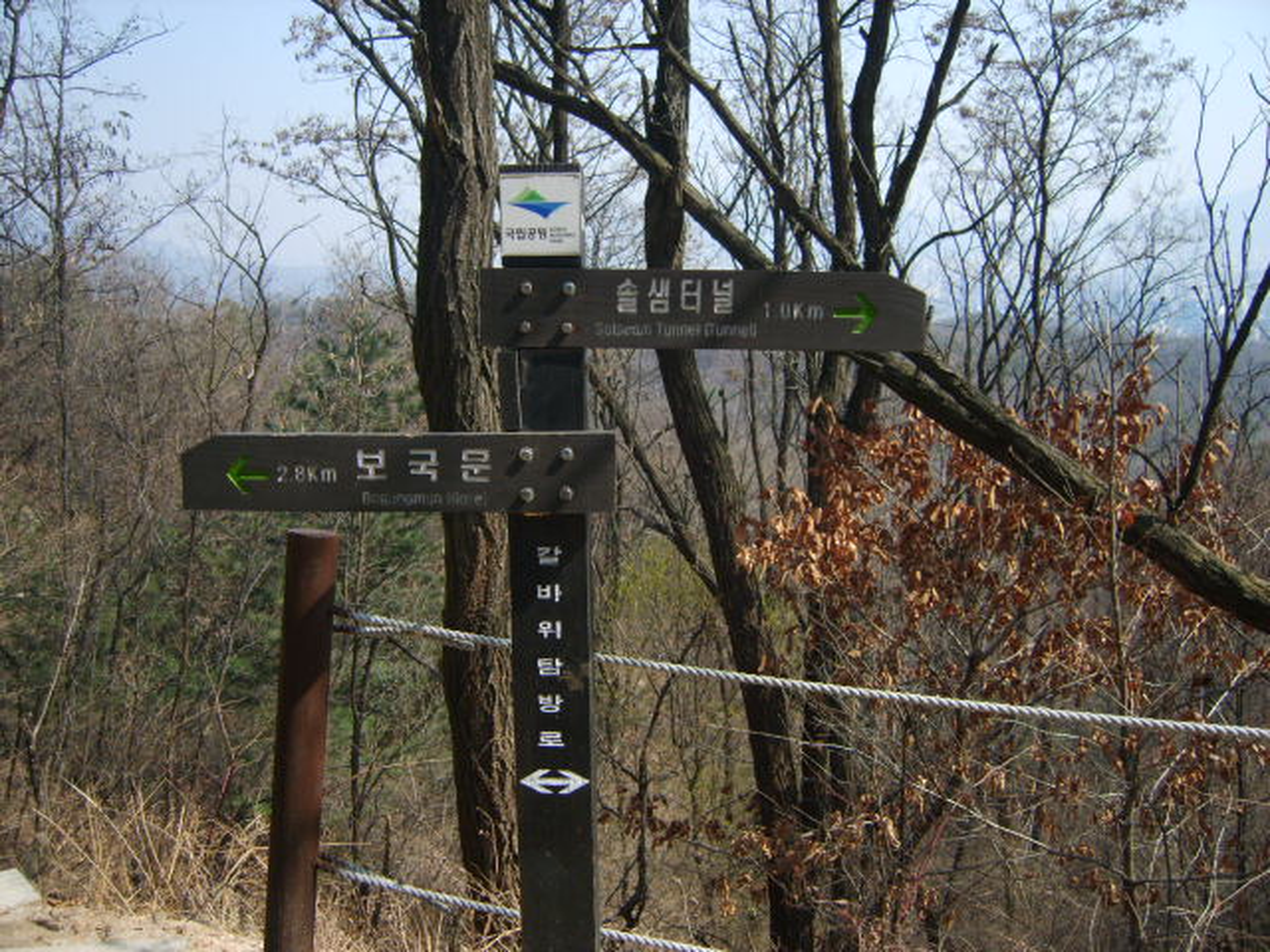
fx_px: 1284
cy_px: 476
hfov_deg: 52.6
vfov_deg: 40.7
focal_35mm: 35
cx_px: 635
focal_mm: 7.4
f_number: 2.8
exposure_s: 1/750
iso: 50
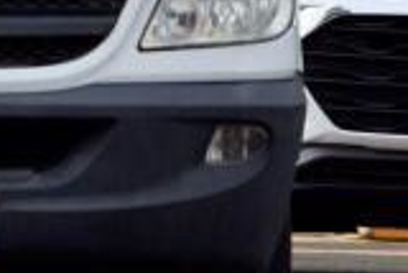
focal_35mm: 1521
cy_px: -380
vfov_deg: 0.9
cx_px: -951
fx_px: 17250
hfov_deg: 1.3
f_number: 5
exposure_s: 1/1600
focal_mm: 135
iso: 400
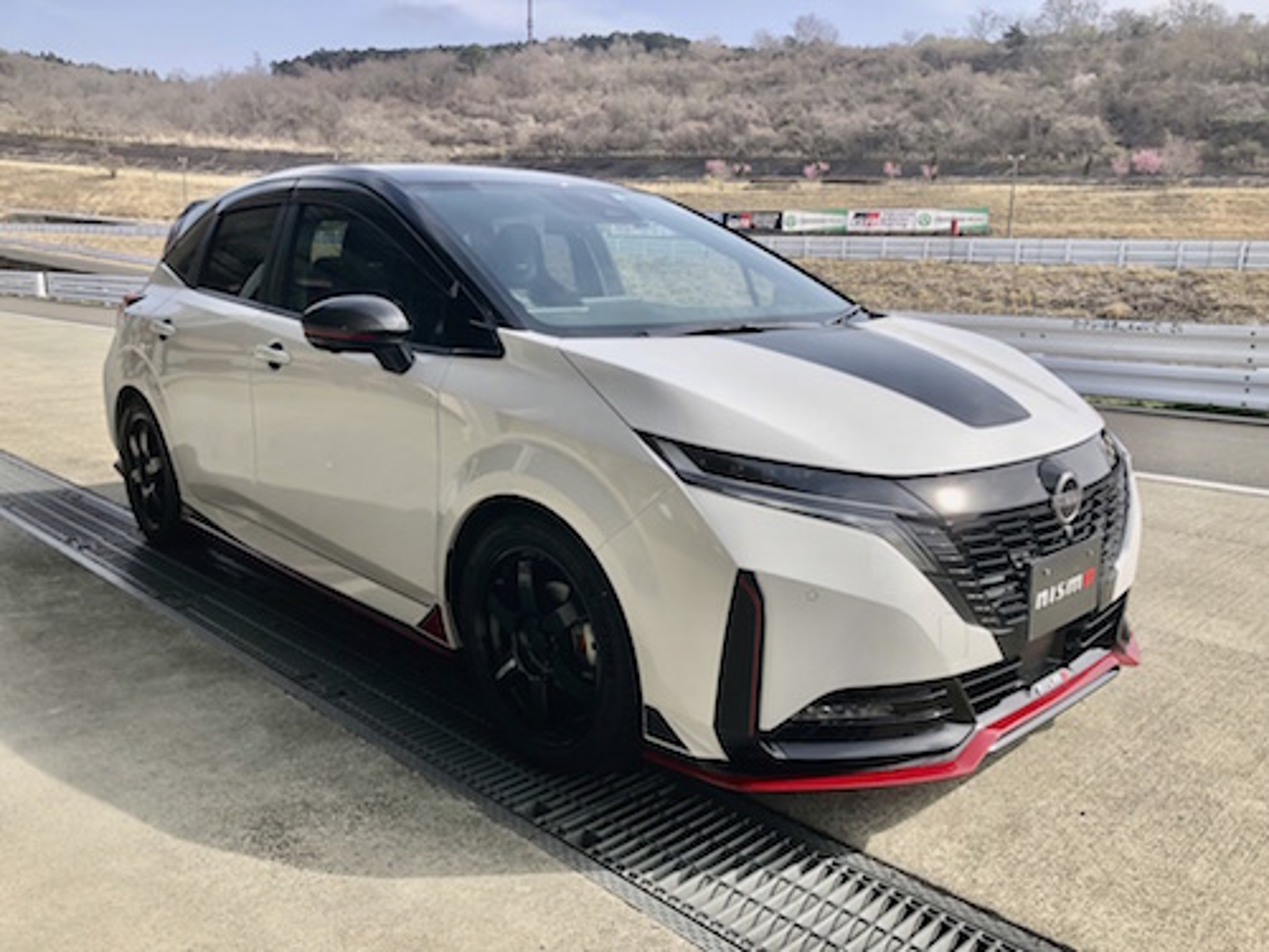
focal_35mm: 28
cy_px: 476
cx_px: 634
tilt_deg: -11.2
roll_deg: -1.0
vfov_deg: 49.7
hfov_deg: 63.4
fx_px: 1026
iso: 20
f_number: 1.8
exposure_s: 1/1143
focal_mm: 4
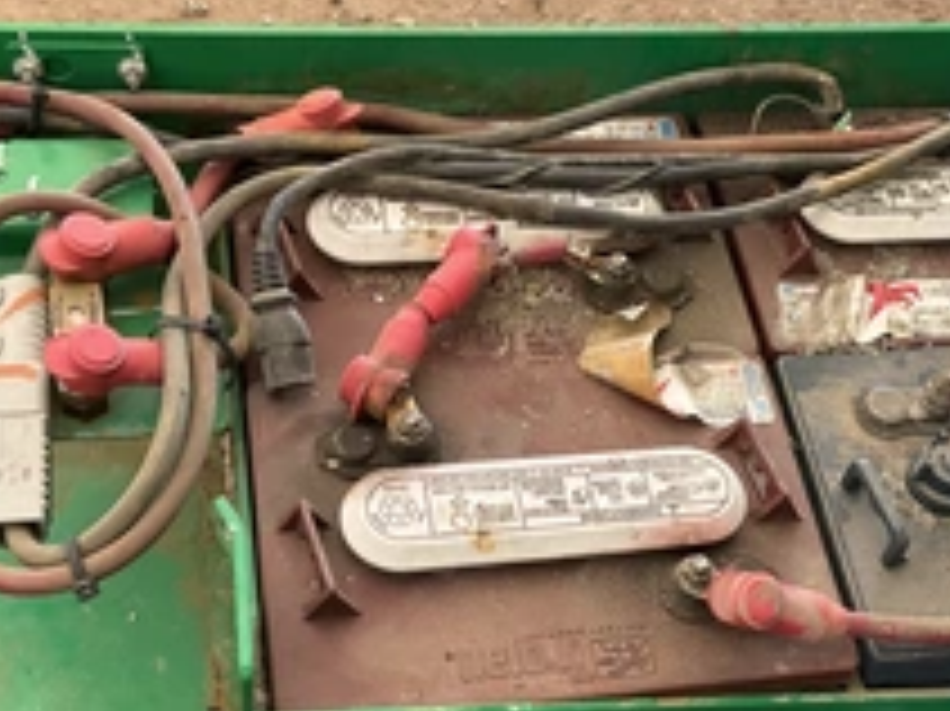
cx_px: 549
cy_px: 454
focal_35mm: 55
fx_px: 1509
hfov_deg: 34.9
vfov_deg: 26.4
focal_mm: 3
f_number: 1.8
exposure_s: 1/122
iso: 64
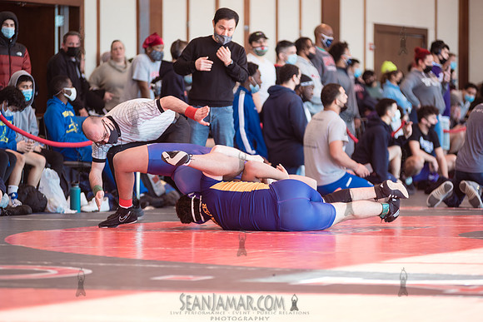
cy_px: 161
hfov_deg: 11.1
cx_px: 242
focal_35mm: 185
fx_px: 2483
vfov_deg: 7.4
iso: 400
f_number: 3.5
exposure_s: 1/200
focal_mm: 185
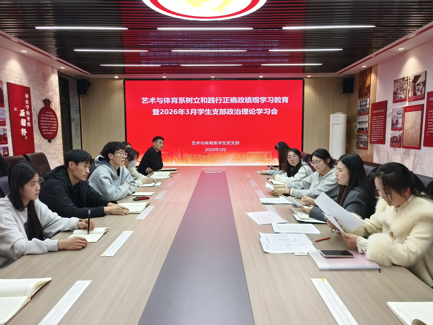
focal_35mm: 23
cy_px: 162
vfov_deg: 58.9
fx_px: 288
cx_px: 216
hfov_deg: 73.9
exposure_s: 1/120
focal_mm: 5.5
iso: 217
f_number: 1.75
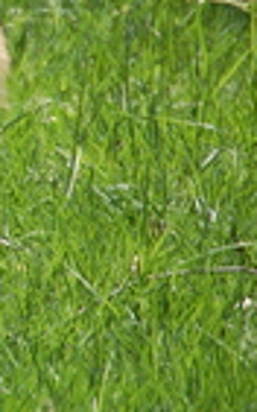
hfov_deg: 1.0
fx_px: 14561
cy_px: 13
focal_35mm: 1298
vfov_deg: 1.6
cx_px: -593
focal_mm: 200
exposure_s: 1/800
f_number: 5.6
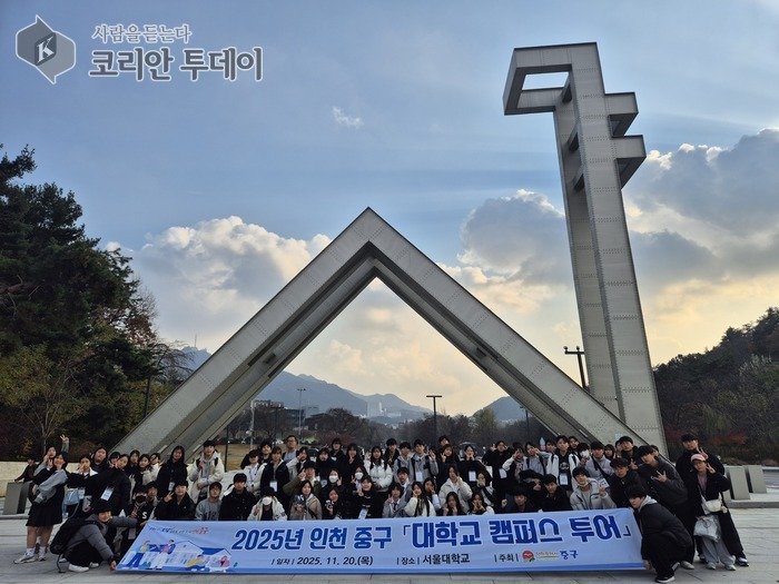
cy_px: 292
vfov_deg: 58.9
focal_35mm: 23
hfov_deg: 73.9
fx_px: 518
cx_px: 390
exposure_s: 1/1676
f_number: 1.8
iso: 25
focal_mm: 5.4
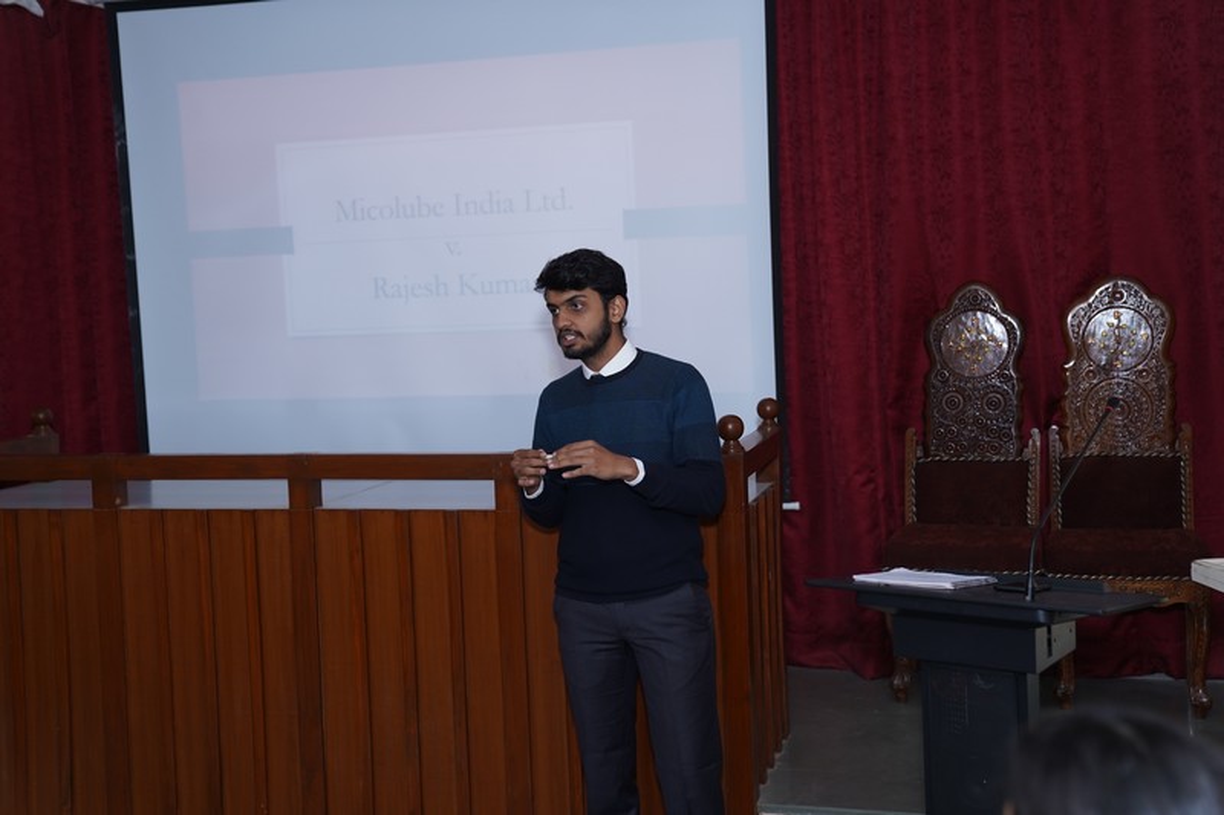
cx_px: 612
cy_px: 408
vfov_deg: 30.5
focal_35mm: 44
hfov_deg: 44.5
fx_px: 1496
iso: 640
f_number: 2.8
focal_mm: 44
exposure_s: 1/125
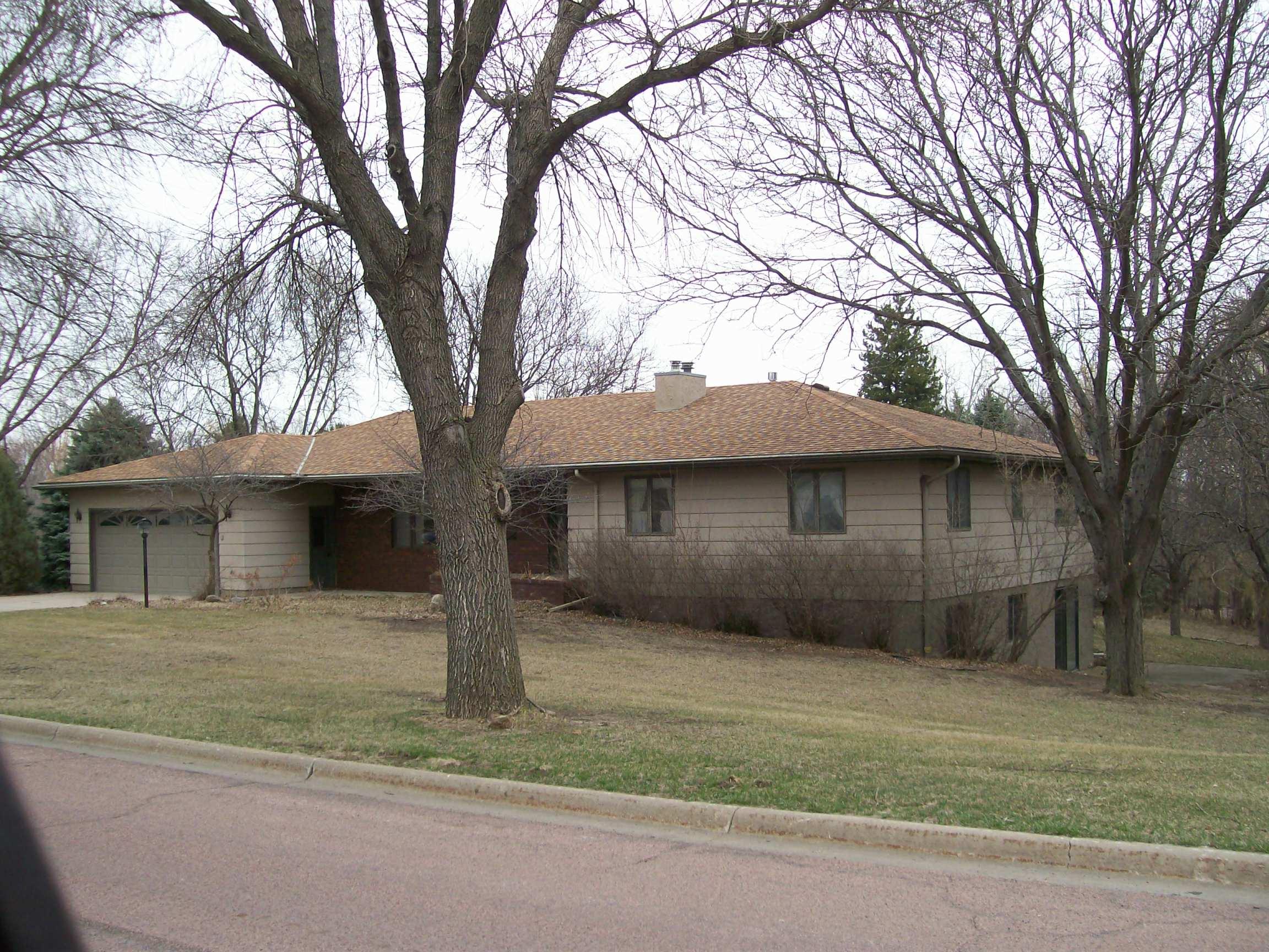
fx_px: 1320
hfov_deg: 51.4
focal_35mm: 36
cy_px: 476
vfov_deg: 39.7
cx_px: 634
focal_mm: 6
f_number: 2.7
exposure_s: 1/391
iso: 80
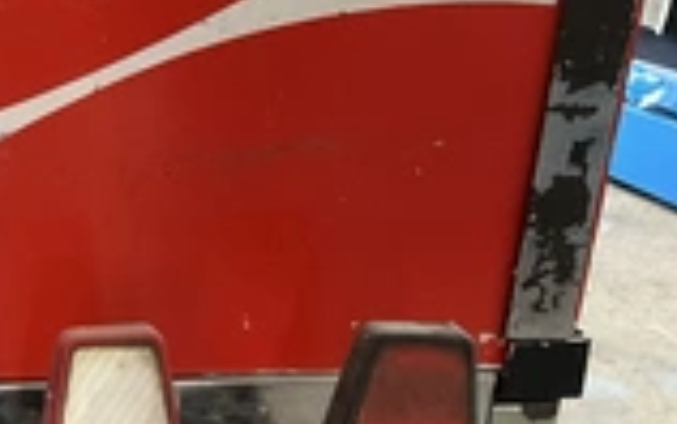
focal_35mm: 78
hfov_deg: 24.3
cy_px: 552
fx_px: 1440
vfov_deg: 15.9
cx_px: -111
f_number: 1.8
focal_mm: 3
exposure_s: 1/60
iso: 250
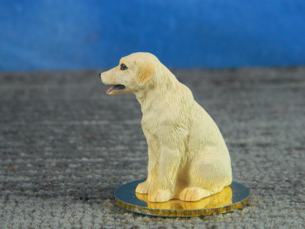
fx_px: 1322
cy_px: 114
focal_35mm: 150
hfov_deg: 13.2
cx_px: 152
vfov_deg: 9.9
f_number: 4.9
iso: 400
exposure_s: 1/20
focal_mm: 27
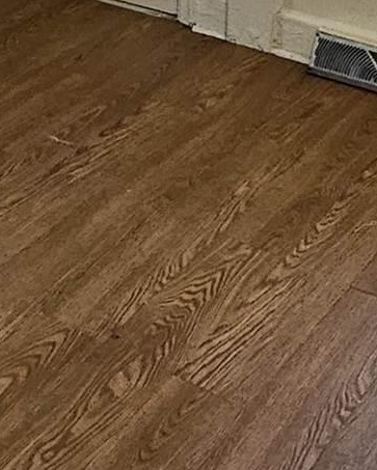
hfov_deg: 17.7
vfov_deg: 19.6
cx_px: 69
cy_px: -217
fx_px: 1198
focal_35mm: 86
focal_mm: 2.2
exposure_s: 1/60
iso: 320
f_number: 2.2
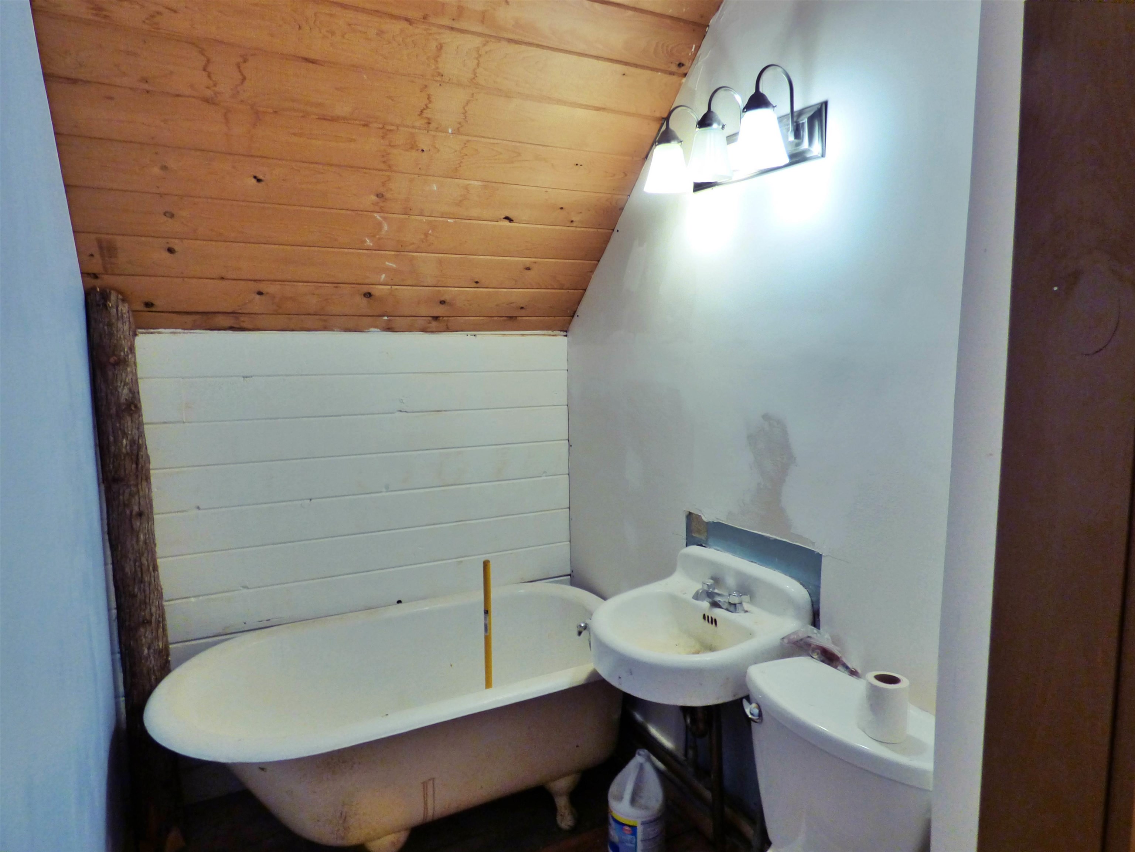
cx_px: 568
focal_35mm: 20
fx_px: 656
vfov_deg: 66.0
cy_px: 426
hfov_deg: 81.7
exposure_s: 1/80
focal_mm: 3.58
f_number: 2.8
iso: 400
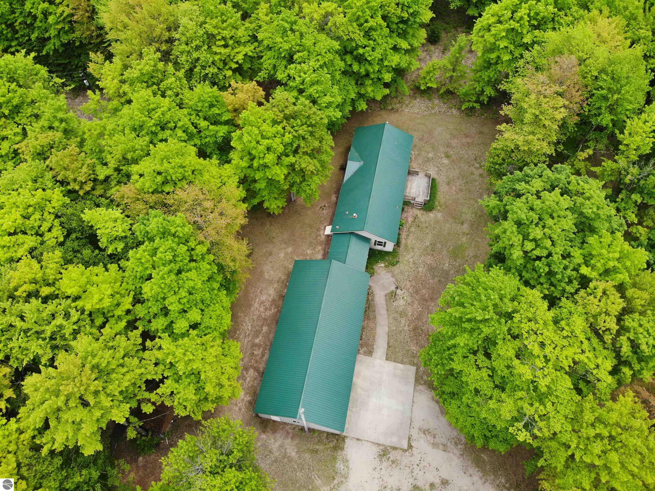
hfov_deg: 71.6
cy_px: 246
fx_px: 454
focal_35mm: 24
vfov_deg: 56.8
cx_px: 328
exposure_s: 1/262
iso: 100
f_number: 2.8
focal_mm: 4.5
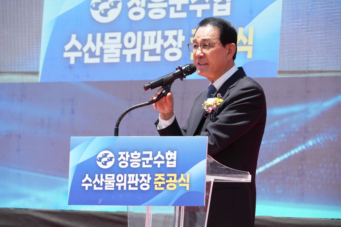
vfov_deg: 5.7
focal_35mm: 240
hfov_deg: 8.6
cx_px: 170
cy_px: 114
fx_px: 2273
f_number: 11
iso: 200
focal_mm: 240
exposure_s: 1/125
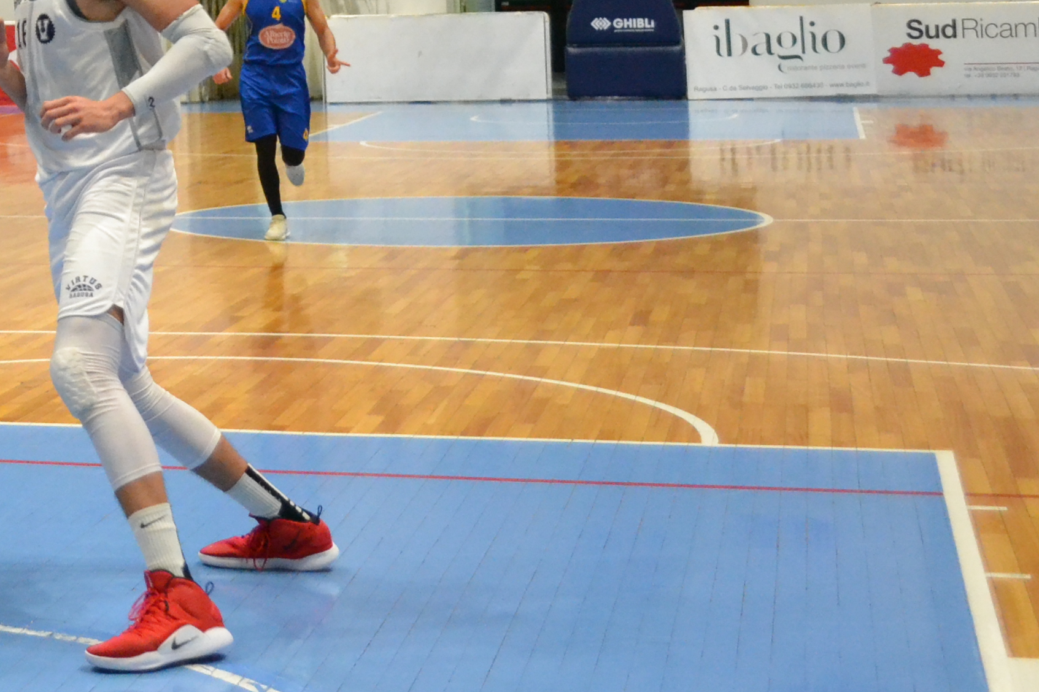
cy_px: -234
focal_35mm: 98
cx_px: -314
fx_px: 2828
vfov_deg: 13.4
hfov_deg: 19.2
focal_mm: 24
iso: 3200
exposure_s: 1/250
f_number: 4
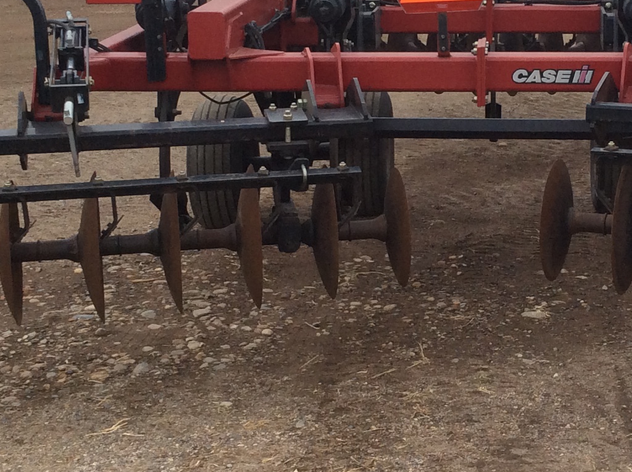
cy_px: 164
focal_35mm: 81
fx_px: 1477
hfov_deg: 24.0
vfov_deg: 18.1
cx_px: 434
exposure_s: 1/379
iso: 32
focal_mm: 3.3
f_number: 2.4
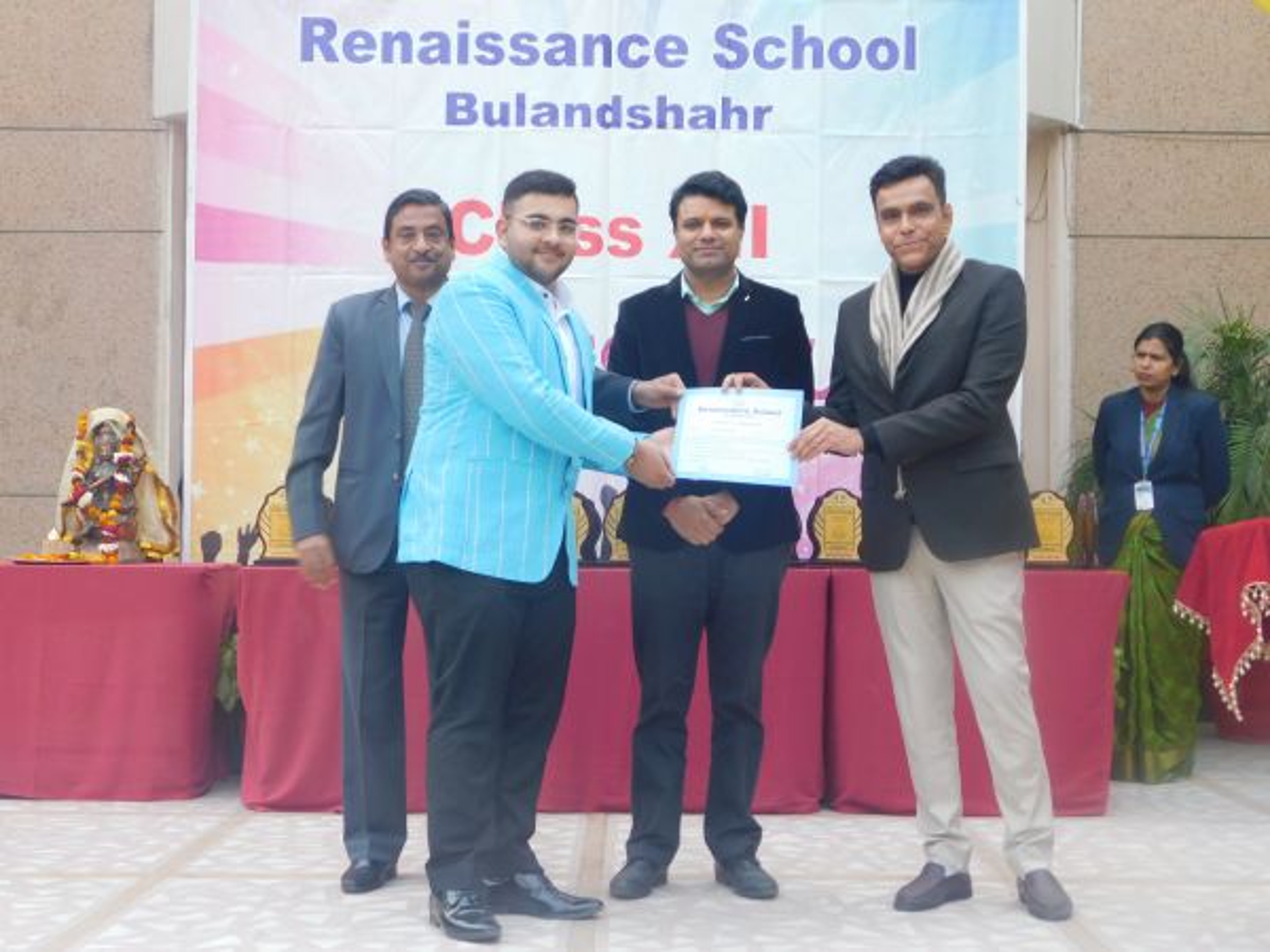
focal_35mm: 51
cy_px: 476
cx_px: 635
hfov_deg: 37.5
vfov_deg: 28.6
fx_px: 1871
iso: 125
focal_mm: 9
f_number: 3.8
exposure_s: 1/50
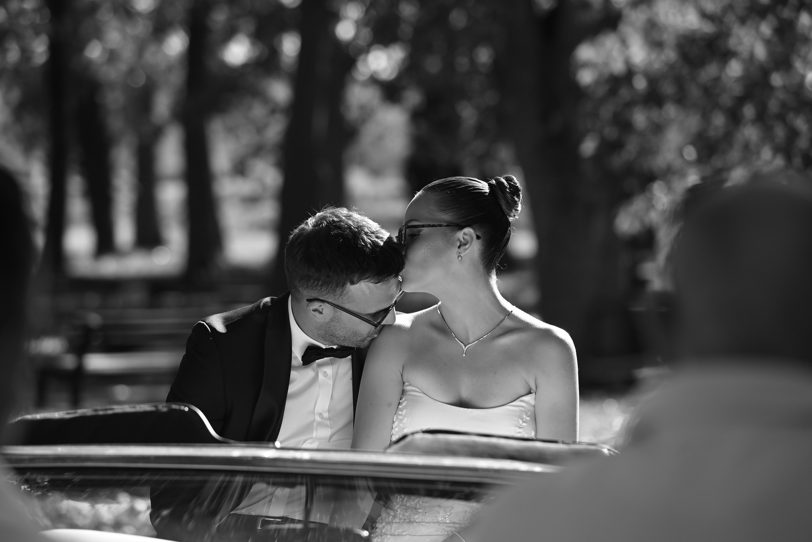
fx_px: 4511
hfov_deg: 10.3
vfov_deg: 6.9
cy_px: 271
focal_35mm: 200
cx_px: 406
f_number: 5
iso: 400
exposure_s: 1/800
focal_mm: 200
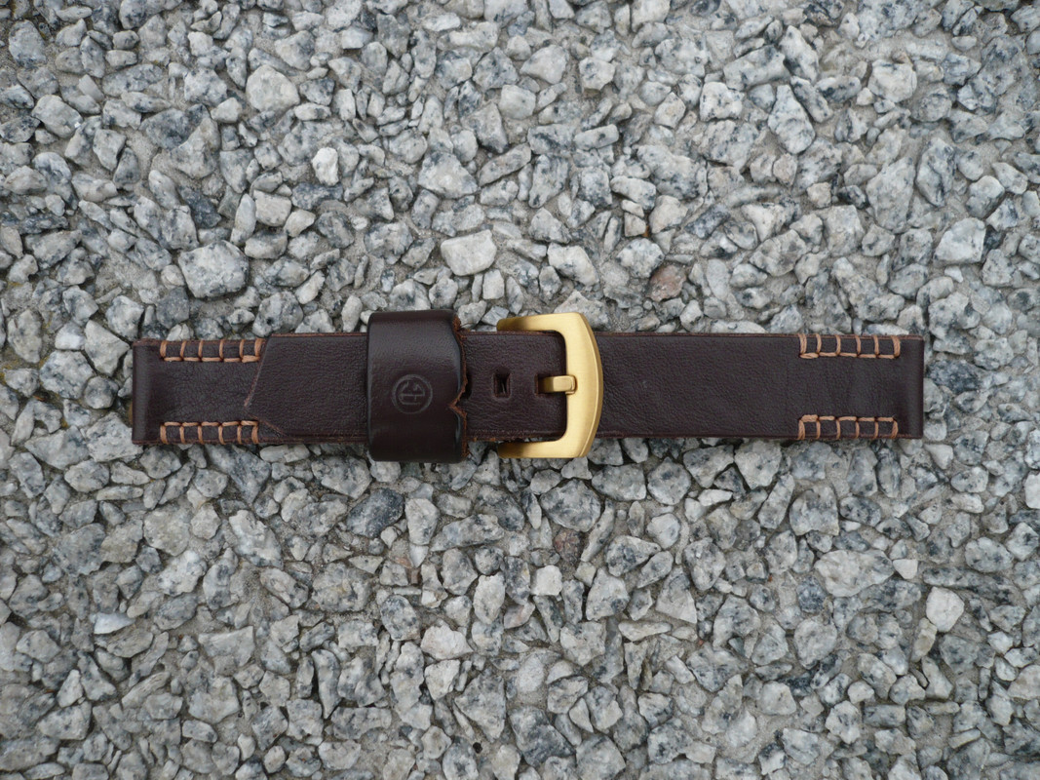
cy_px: 390
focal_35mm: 35
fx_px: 1051
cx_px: 520
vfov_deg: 40.7
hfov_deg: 52.6
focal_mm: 5.8
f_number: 2.8
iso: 100
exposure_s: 1/250
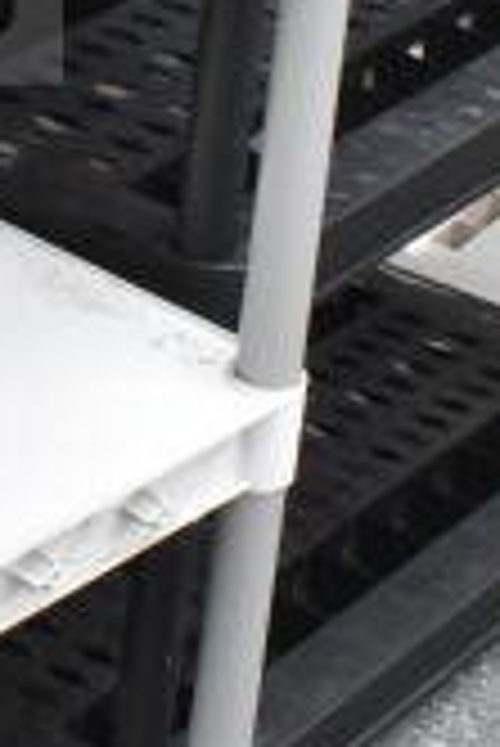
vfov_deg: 12.0
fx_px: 3430
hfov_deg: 8.0
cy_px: -274
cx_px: -446
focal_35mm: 165
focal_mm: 20
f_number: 11
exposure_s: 1/500
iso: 1600
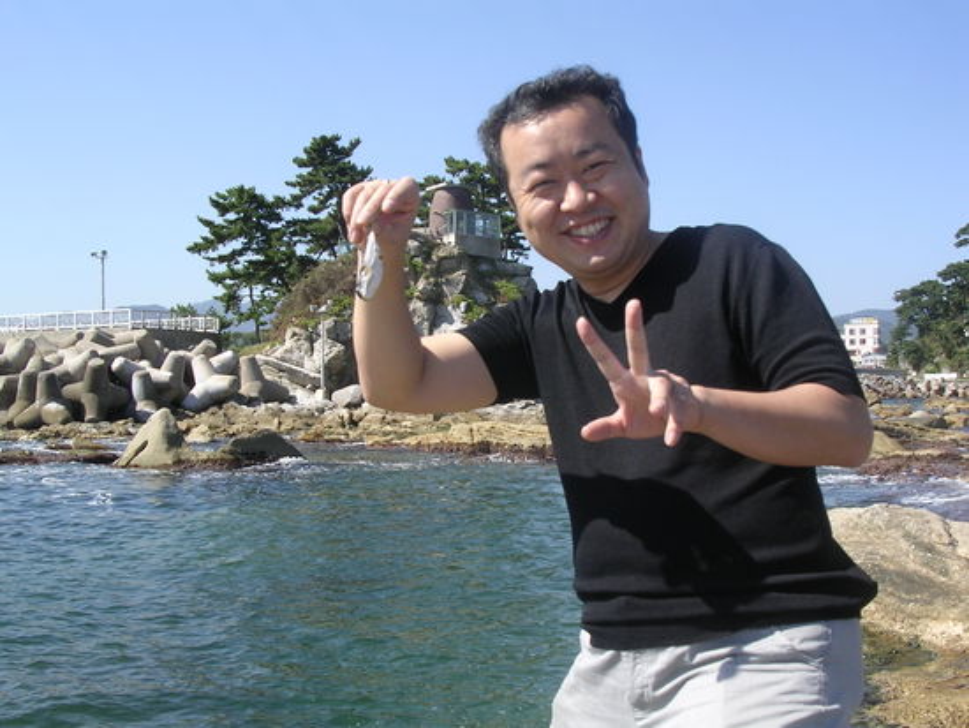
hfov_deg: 49.0
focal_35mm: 38
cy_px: 364
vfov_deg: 37.7
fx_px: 1064
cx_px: 484
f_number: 5.6
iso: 100
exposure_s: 1/207
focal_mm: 5.8
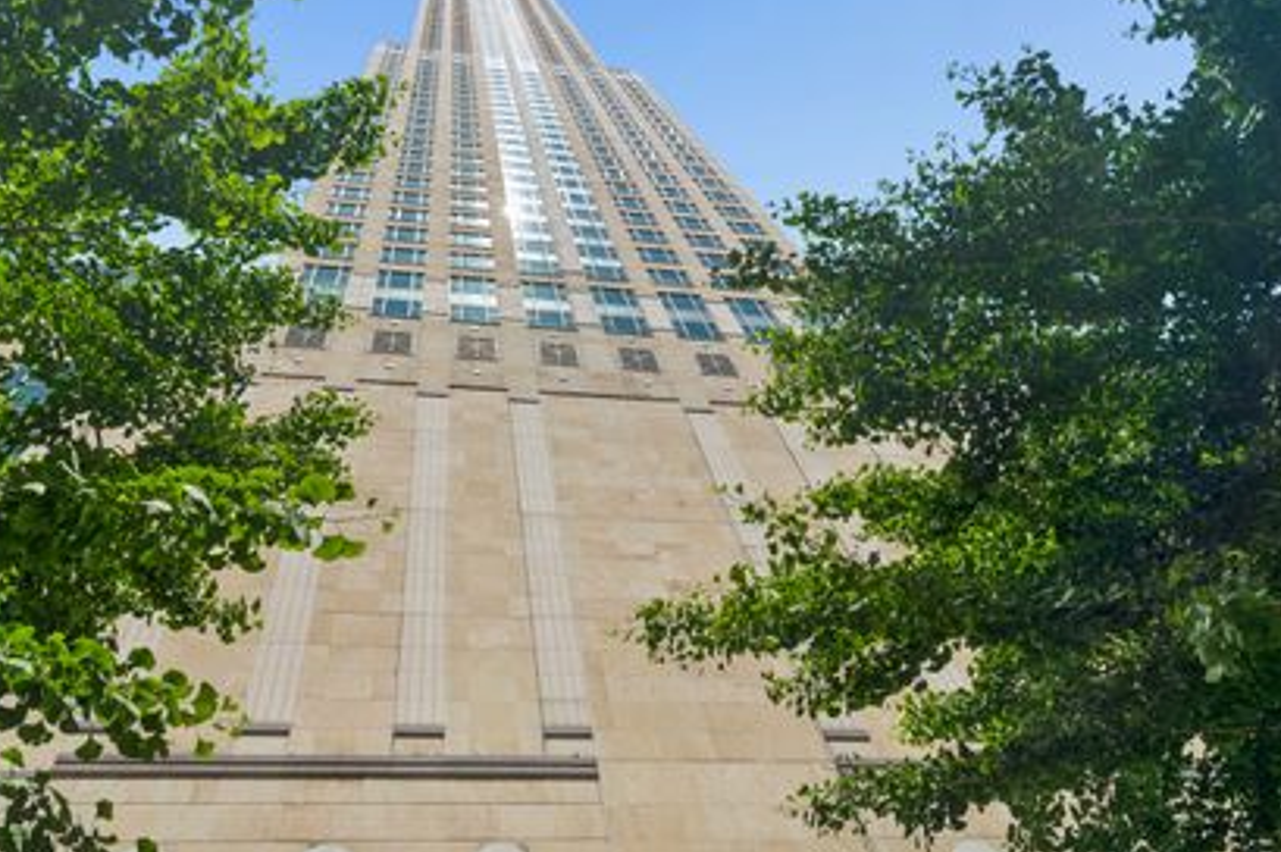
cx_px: 536
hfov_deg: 78.0
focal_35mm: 22
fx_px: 782
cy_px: 346
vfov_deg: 56.8
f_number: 8
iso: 200
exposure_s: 1/640
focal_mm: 12
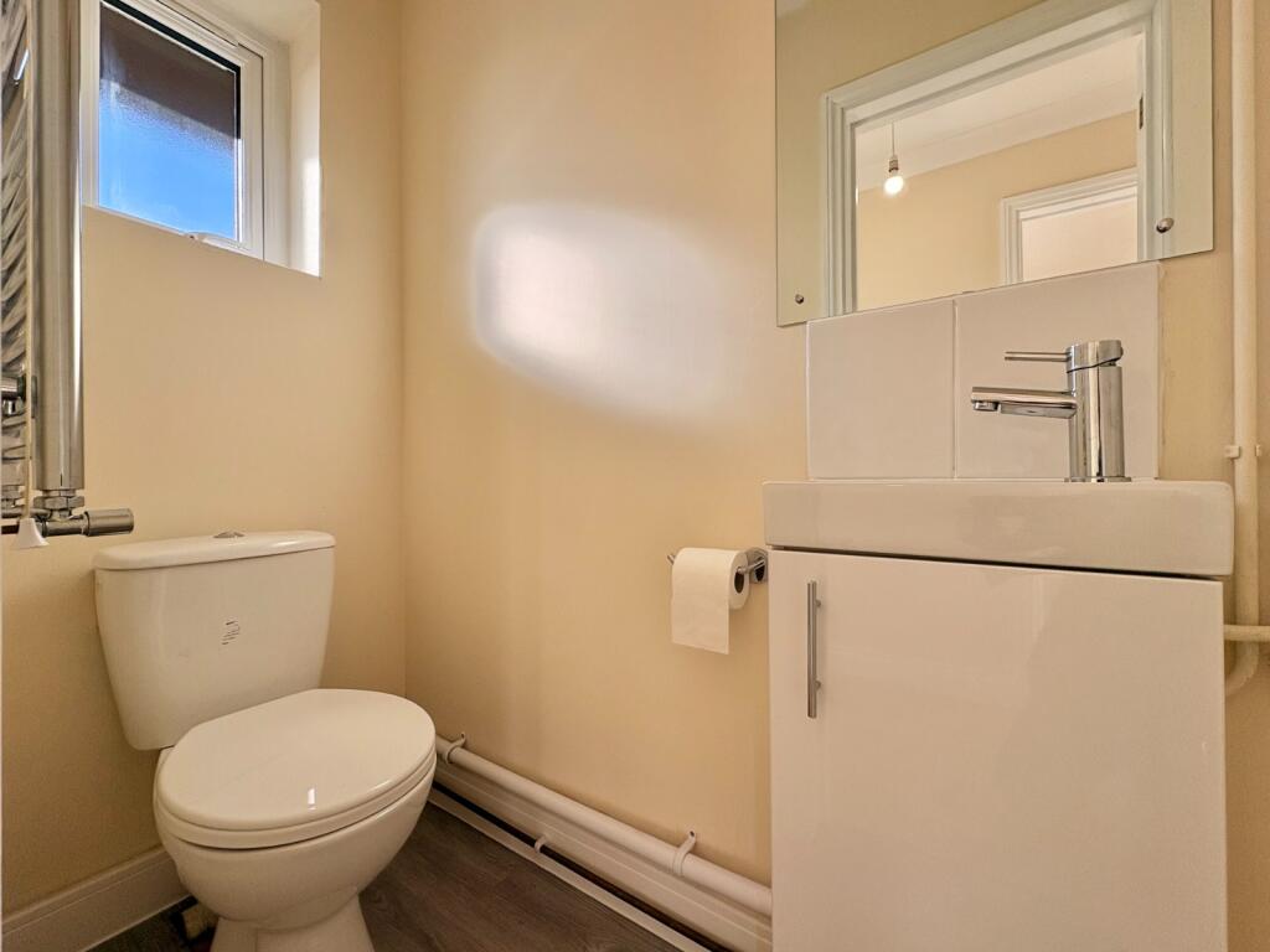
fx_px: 514
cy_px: 476
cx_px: 635
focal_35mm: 14
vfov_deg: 85.7
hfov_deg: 102.1
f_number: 2.2
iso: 64
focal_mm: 2.22
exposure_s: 1/414
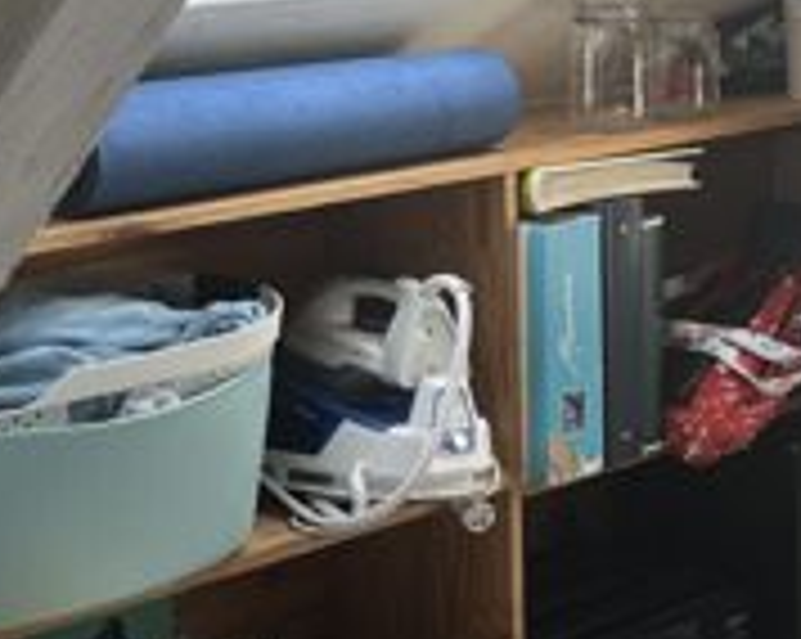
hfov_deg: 14.2
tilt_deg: -6.4
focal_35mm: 114
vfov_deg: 13.4
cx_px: 1584
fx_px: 2700
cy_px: 76
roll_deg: -1.0
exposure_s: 1/130
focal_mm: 5.1
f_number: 1.6
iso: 32
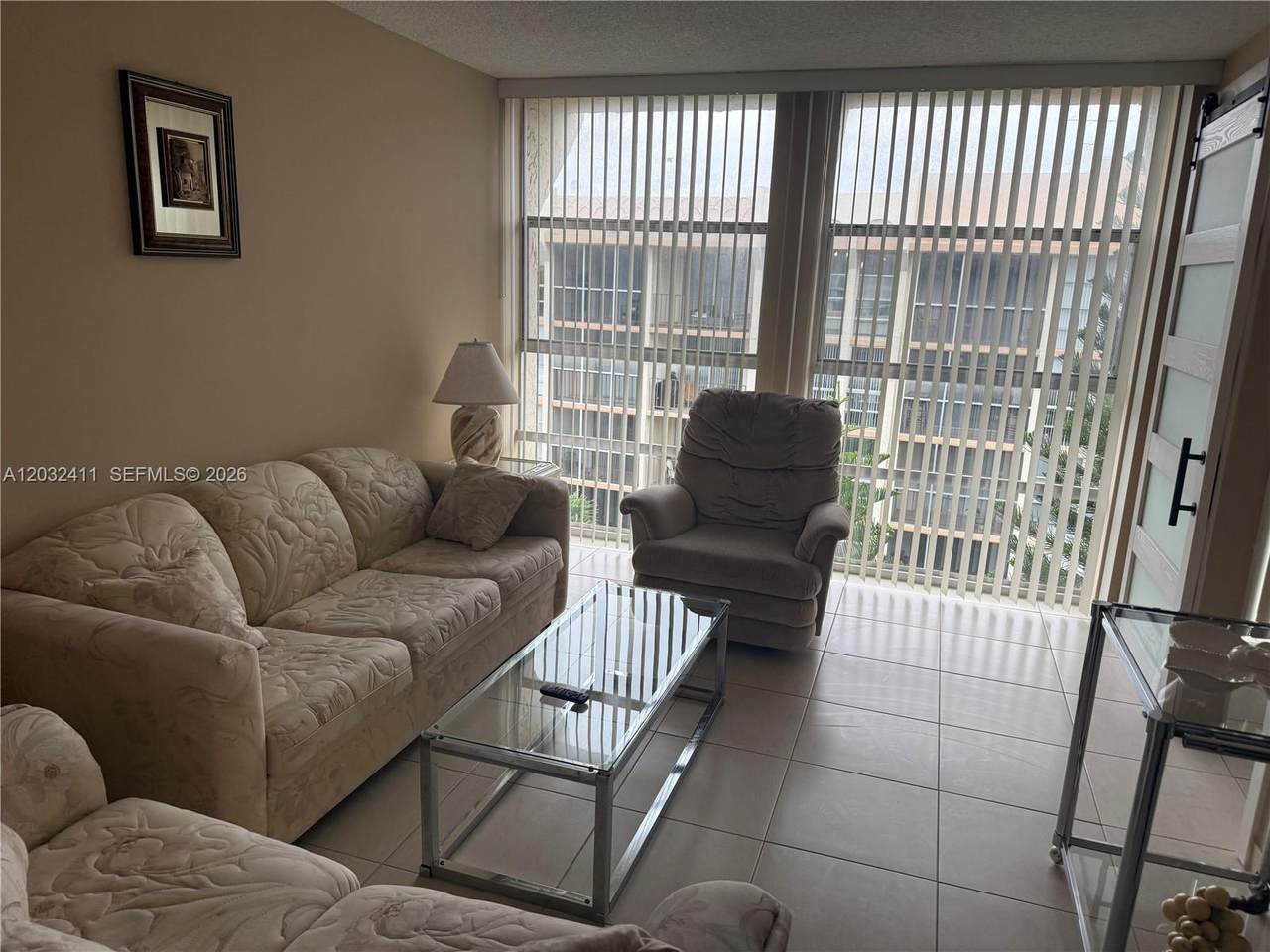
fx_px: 881
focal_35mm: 24
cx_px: 635
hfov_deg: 71.6
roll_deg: -2.8
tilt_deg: -12.9
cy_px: 476
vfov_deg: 56.8
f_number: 1.78
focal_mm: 6.76
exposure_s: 1/528
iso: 100
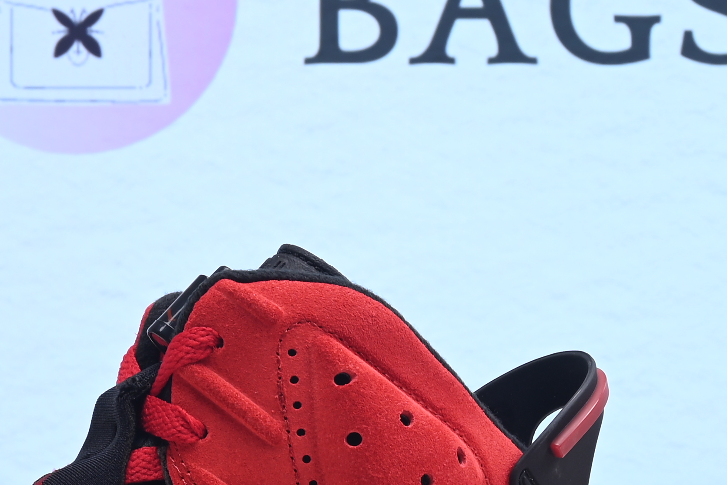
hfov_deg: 14.2
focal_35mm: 144
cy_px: 406
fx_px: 2909
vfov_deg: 9.5
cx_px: 412
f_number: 16
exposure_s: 1/2
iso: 100
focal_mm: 40
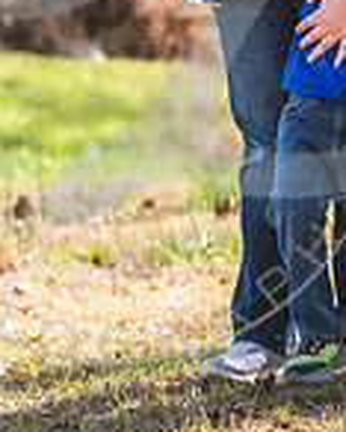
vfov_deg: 8.5
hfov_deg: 6.9
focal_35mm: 225
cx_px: 248
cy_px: -136
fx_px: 2877
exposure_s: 1/500
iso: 100
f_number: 2.8
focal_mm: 78
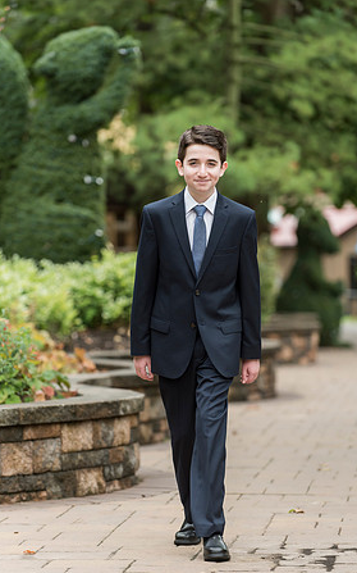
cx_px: 183
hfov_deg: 8.2
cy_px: 287
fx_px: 2478
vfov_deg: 13.2
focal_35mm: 159
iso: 400
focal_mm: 155
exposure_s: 1/640
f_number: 3.5
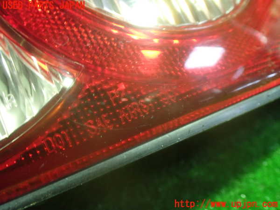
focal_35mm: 30
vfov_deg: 46.8
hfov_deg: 60.0
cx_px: 140
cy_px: 105
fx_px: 243
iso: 800
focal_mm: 5.4
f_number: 2.3
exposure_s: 1/40
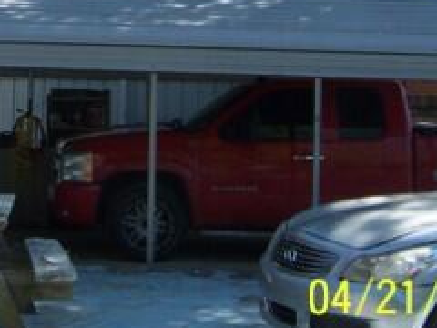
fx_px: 1111
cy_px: -24
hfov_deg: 21.6
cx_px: 15
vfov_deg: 16.3
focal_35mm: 88
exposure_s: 1/350
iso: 80
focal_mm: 5.5
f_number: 3.4
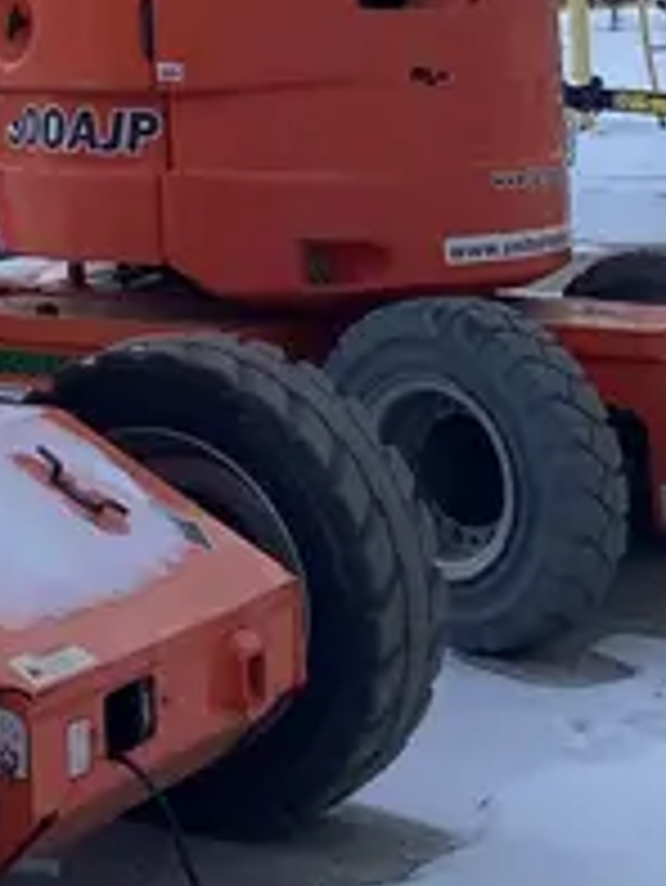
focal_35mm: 104
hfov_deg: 13.2
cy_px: -389
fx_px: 2665
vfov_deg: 17.3
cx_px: -432
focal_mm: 3.99
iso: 20
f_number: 1.8
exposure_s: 1/738
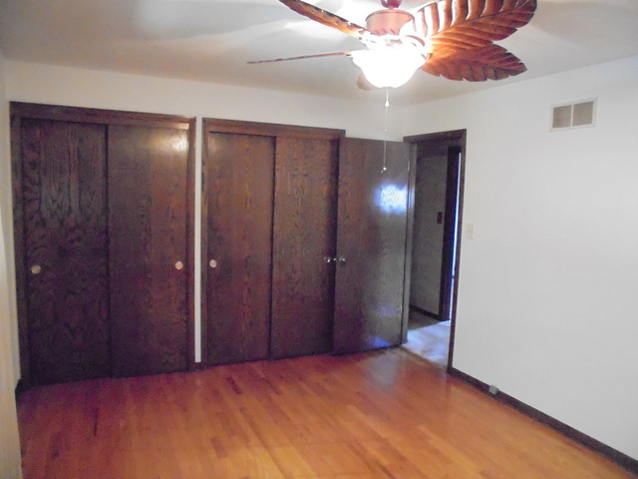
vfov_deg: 53.1
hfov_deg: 67.3
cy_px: 240
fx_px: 479
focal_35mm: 26
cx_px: 319
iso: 1600
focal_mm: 4.6
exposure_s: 1/40
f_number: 3.5
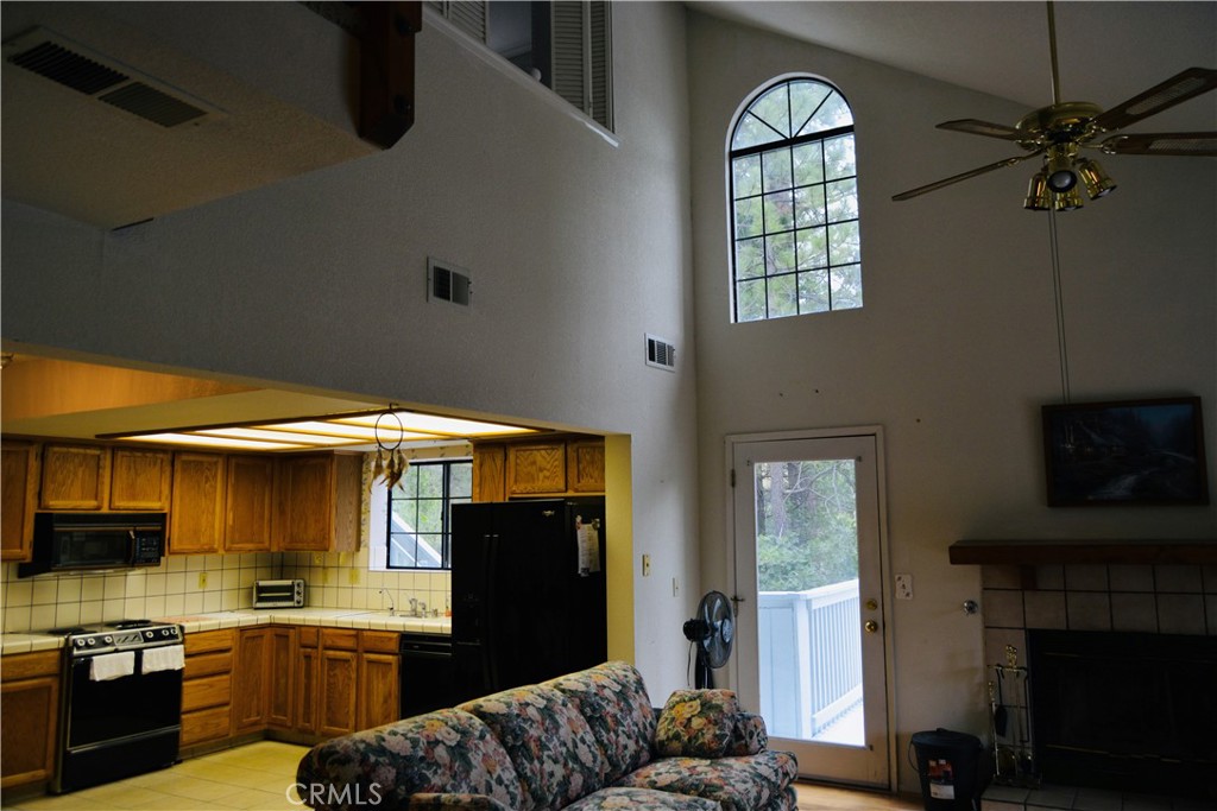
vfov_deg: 47.9
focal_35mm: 27
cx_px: 608
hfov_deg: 67.4
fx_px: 913
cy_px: 406
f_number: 4
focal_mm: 18
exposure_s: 1/60
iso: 400
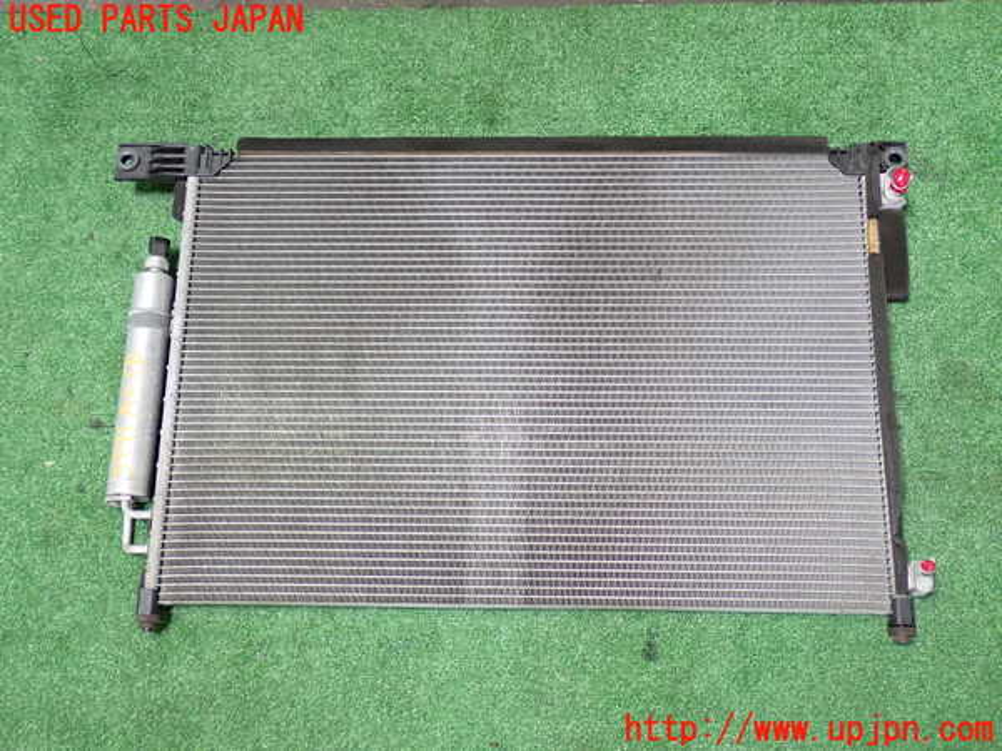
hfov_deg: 42.9
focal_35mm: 44
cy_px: 376
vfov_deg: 32.9
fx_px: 1274
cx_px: 501
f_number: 2.9
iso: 400
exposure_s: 1/40
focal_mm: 7.84
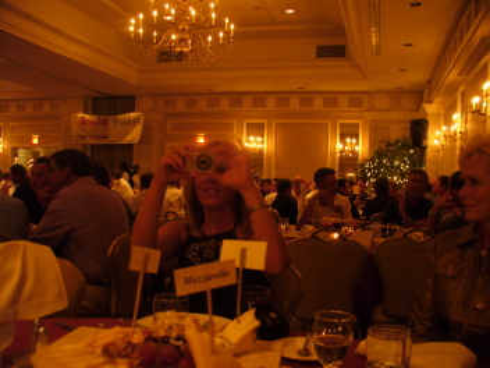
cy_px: 184
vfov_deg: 38.7
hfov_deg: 50.1
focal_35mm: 37
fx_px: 524
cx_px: 245
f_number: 2.8
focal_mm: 6.1
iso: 200
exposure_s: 1/8
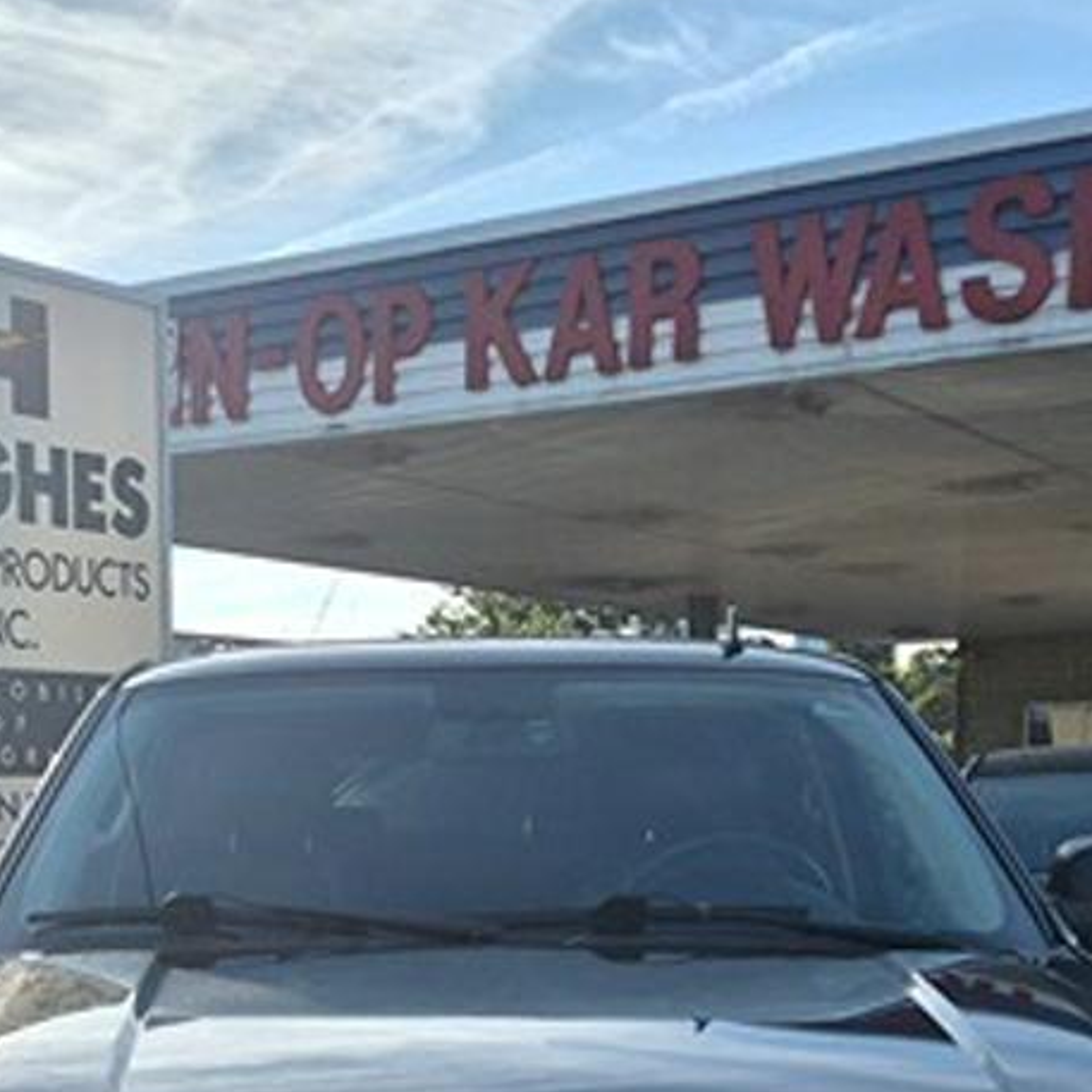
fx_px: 2034
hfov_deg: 29.6
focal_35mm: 57
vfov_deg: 28.3
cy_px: 1082
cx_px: 292
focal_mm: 5.4
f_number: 1.8
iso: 50
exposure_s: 1/7696
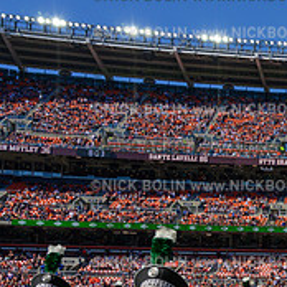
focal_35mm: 68
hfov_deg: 20.2
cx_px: 477
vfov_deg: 24.6
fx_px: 638
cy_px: 263
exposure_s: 1/2500
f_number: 8
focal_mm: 24
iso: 1000
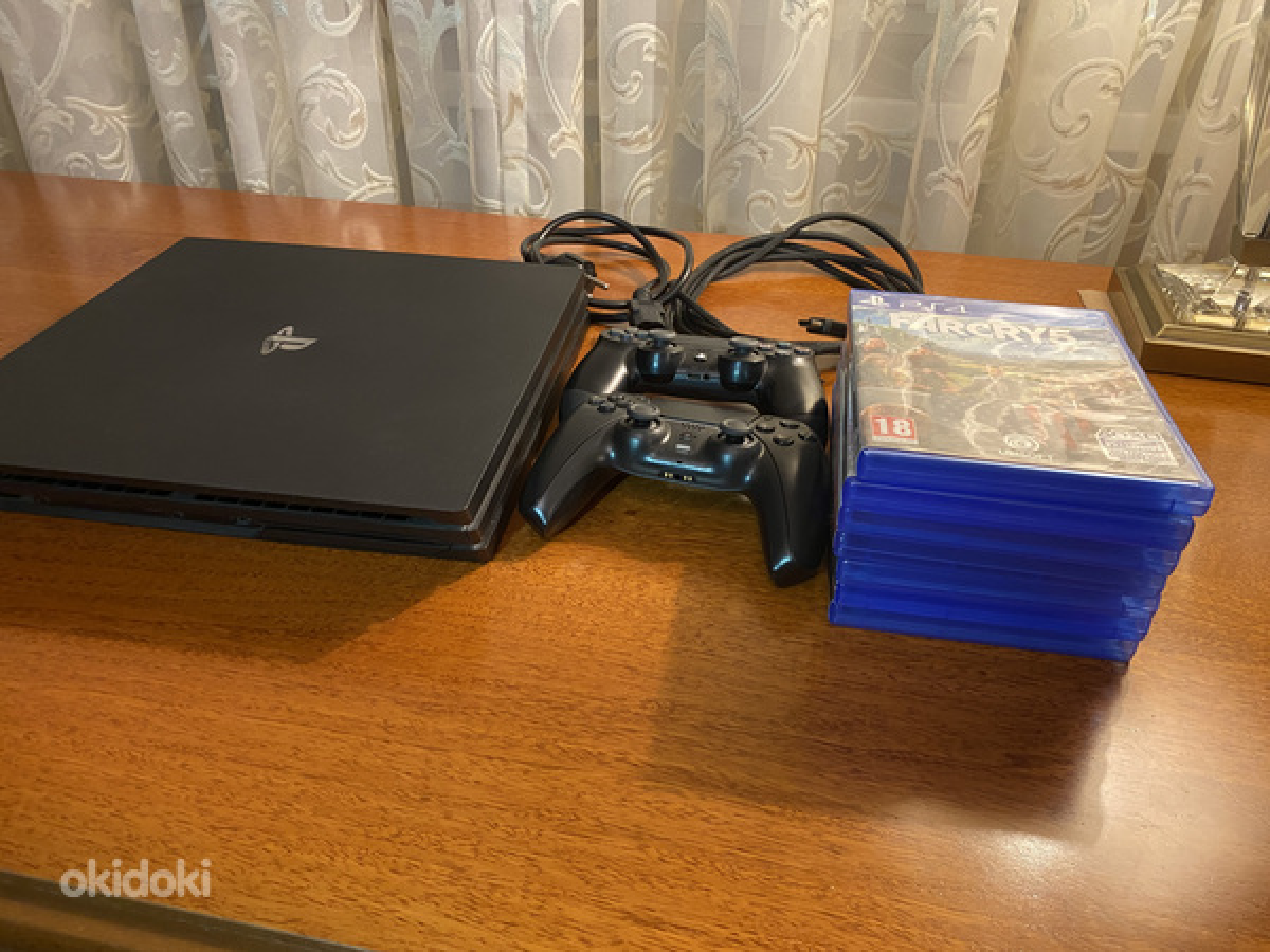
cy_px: 476
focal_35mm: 26
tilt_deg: -32.9
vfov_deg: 53.1
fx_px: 954
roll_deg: -1.4
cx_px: 635
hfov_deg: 67.3
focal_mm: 4.25
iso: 250
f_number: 1.8
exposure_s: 1/50
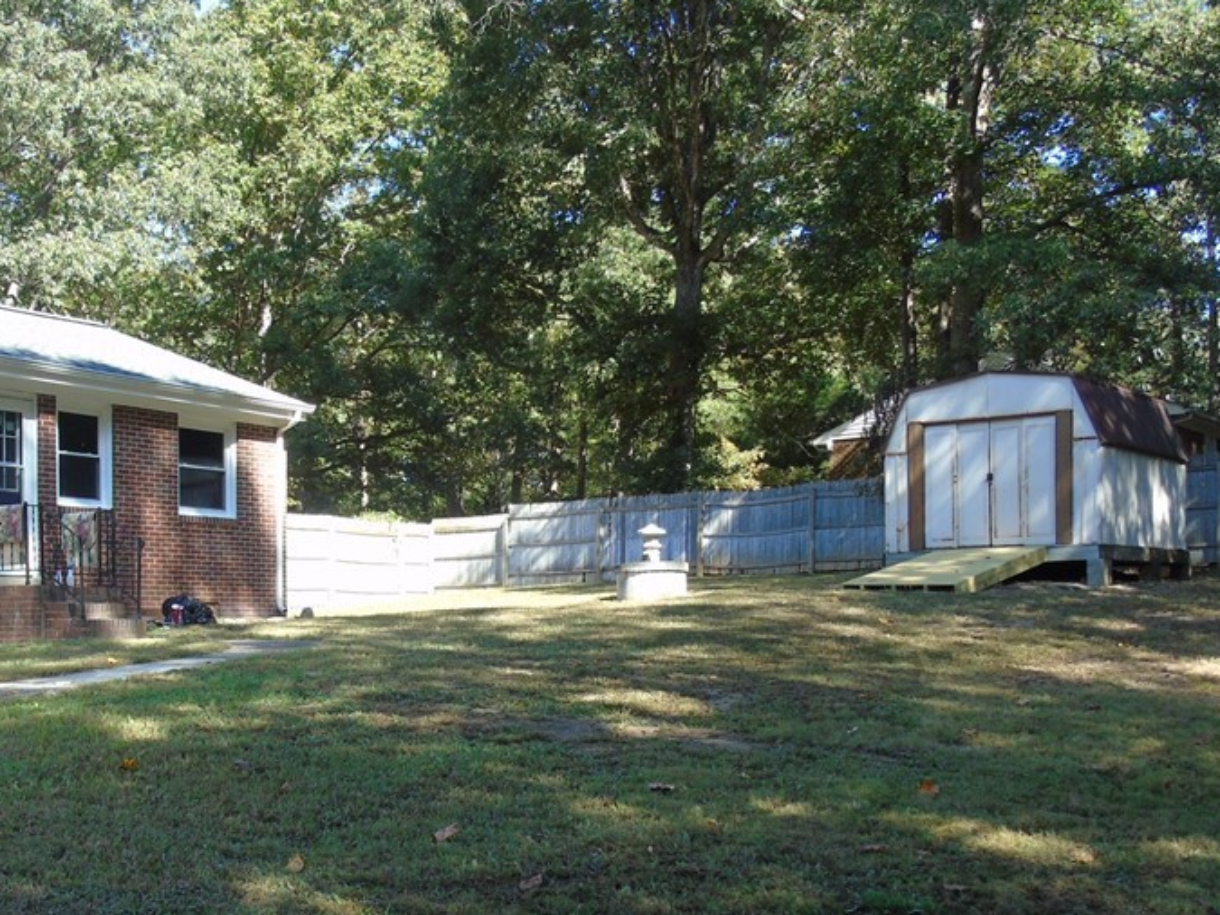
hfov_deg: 42.5
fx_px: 1550
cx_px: 427
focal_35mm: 44
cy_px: 660
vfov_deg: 32.4
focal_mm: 5.2
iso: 80
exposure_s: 1/125
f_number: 3.6
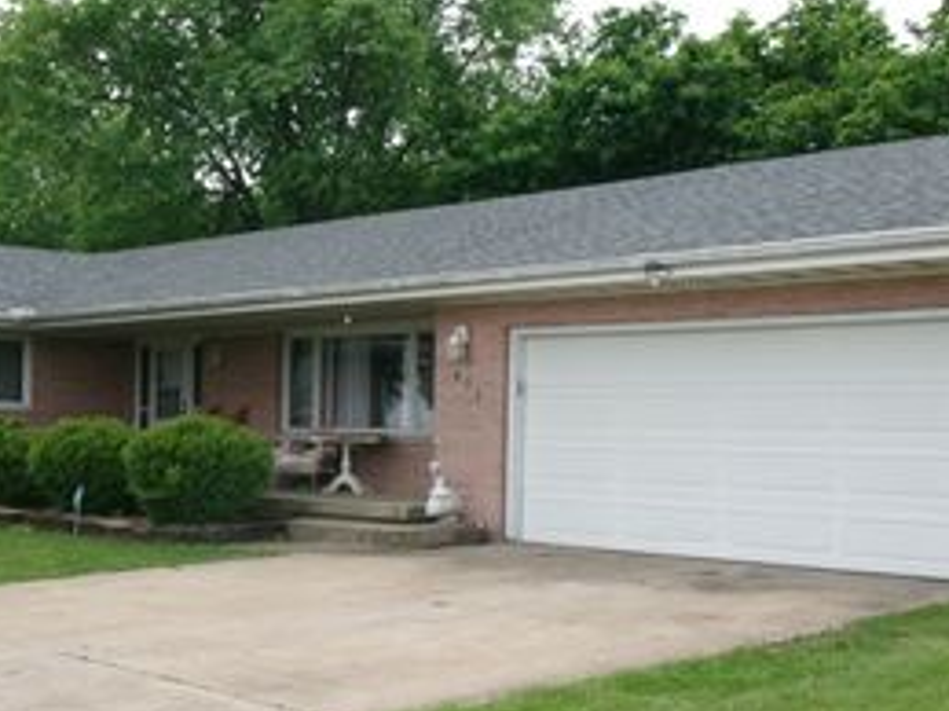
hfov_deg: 35.4
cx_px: 359
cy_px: 482
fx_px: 1480
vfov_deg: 26.8
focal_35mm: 54
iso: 100
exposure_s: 1/58
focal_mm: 5.1
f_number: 10.8
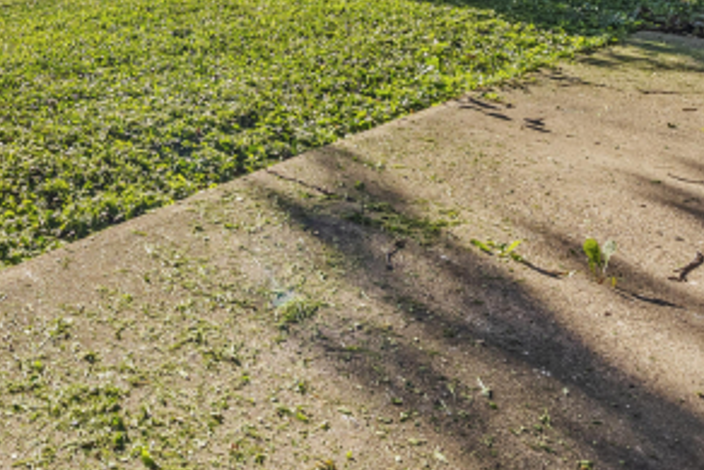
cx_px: 35
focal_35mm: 41
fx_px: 802
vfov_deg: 28.5
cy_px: -92
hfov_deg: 42.3
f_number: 11
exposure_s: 1/125
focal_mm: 16
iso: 400
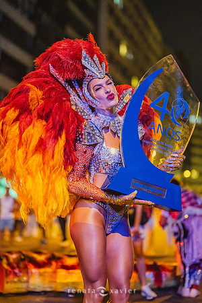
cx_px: 101
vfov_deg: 39.6
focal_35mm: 50
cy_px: 152
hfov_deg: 27.0
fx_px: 421
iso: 6400
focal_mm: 50
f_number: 1.2
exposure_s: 1/250
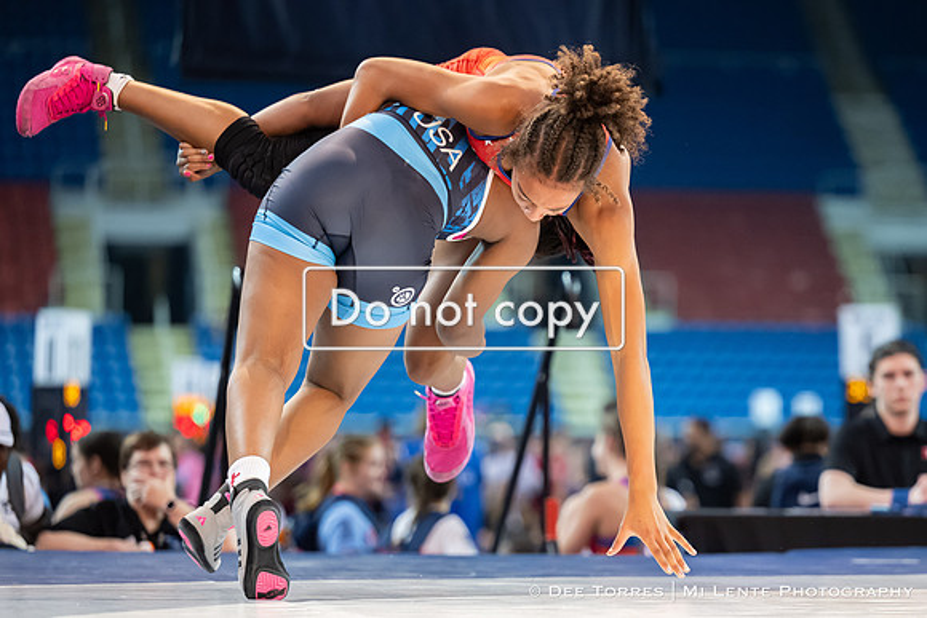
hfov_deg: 11.1
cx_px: 635
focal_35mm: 185
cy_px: 419
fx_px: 4772
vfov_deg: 7.4
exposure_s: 1/800
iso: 2800
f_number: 2.8
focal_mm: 135
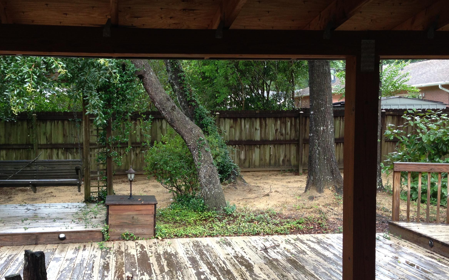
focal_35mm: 45
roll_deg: +0.9
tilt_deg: -4.5
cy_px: 161
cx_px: 193
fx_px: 551
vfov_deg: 28.5
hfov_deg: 44.3
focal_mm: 4.12
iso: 80
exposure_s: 1/120
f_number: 2.4
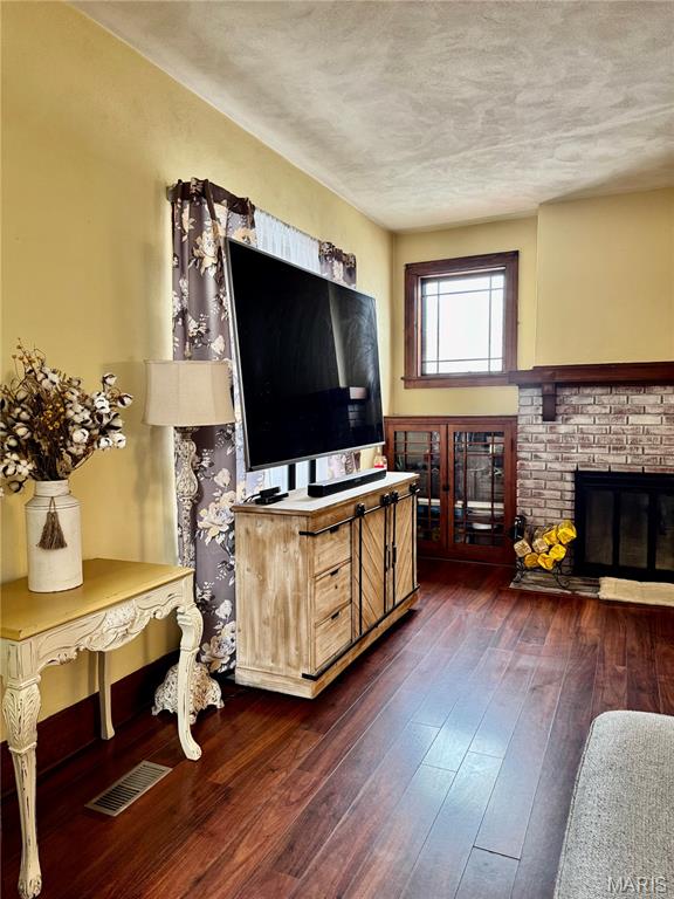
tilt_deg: -4.3
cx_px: 337
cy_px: 450
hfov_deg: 56.8
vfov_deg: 71.6
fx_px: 623
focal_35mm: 24
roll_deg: +0.7
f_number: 1.78
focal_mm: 6.76
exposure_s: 1/60
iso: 250
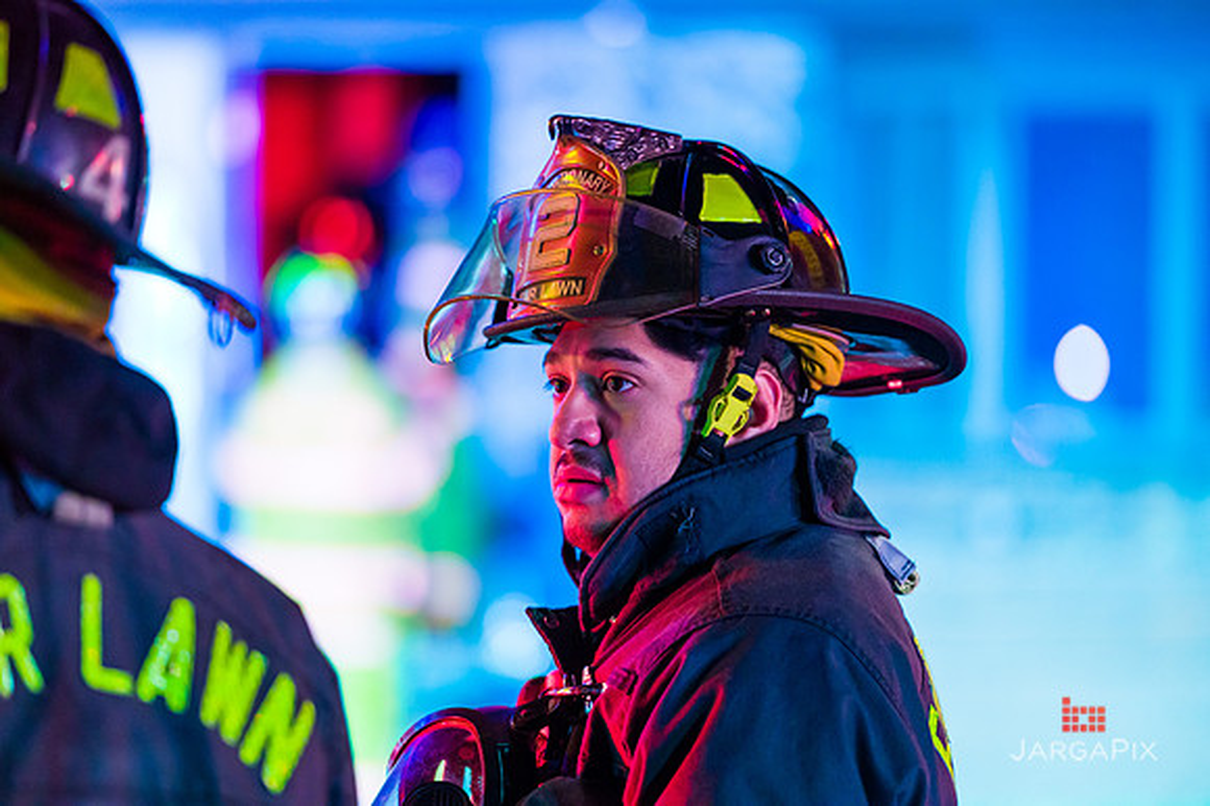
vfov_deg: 6.9
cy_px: 403
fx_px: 6718
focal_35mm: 200
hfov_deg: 10.3
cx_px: 605
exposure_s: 1/125
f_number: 3.2
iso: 3200
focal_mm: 200
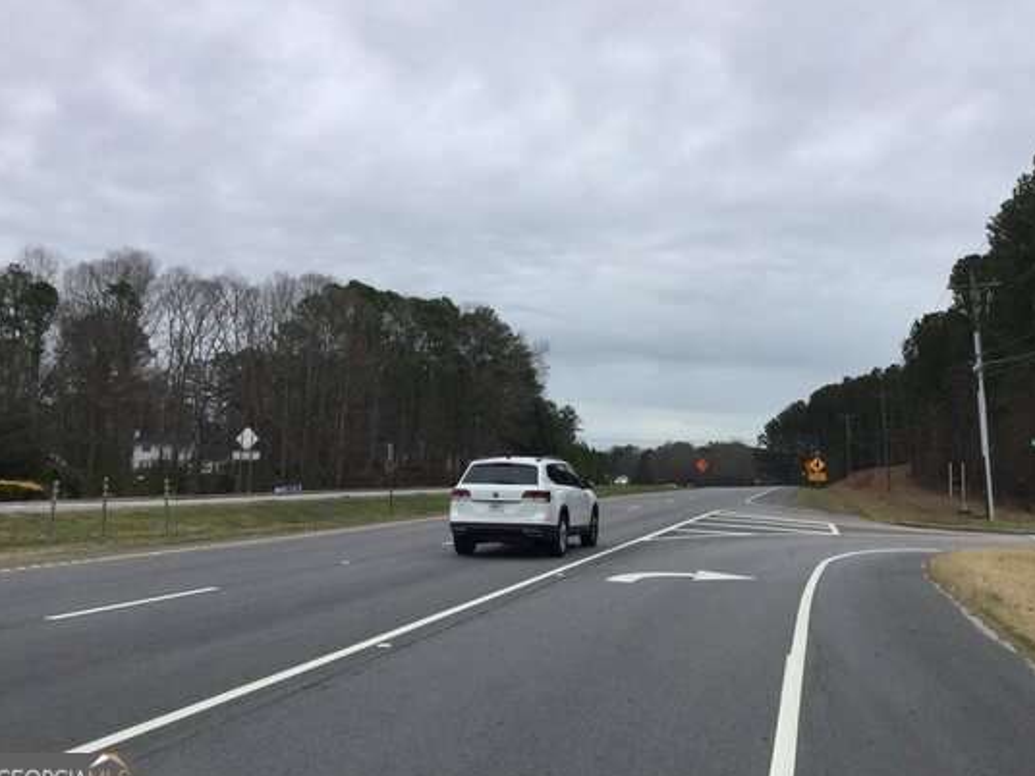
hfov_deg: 49.9
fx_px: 1106
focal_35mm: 37
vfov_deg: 38.6
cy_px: 336
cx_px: 612
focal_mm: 3.3
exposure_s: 1/754
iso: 25
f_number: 2.4
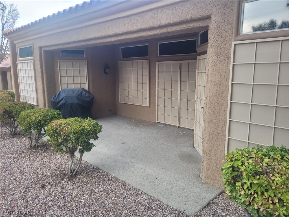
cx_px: 144
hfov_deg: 67.3
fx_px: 217
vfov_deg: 53.1
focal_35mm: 26
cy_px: 108
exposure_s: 1/120
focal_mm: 5.4
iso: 50
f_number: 1.8
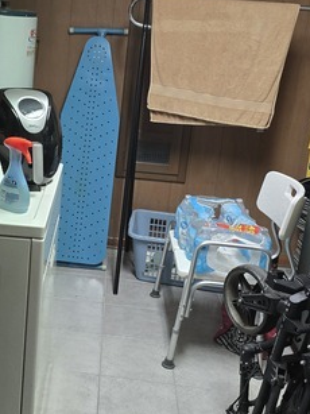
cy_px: 157
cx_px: 46
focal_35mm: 50
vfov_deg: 38.0
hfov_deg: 28.2
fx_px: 597
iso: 800
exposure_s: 1/120
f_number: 1.7
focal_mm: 6.3
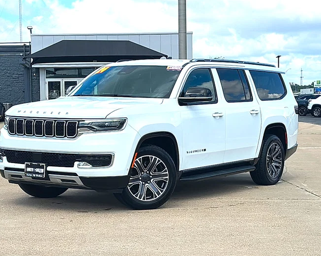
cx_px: 153
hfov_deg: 28.3
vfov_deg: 22.8
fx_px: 636
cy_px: 128
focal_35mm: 67
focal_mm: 6.86
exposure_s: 1/4405
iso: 64
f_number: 1.78
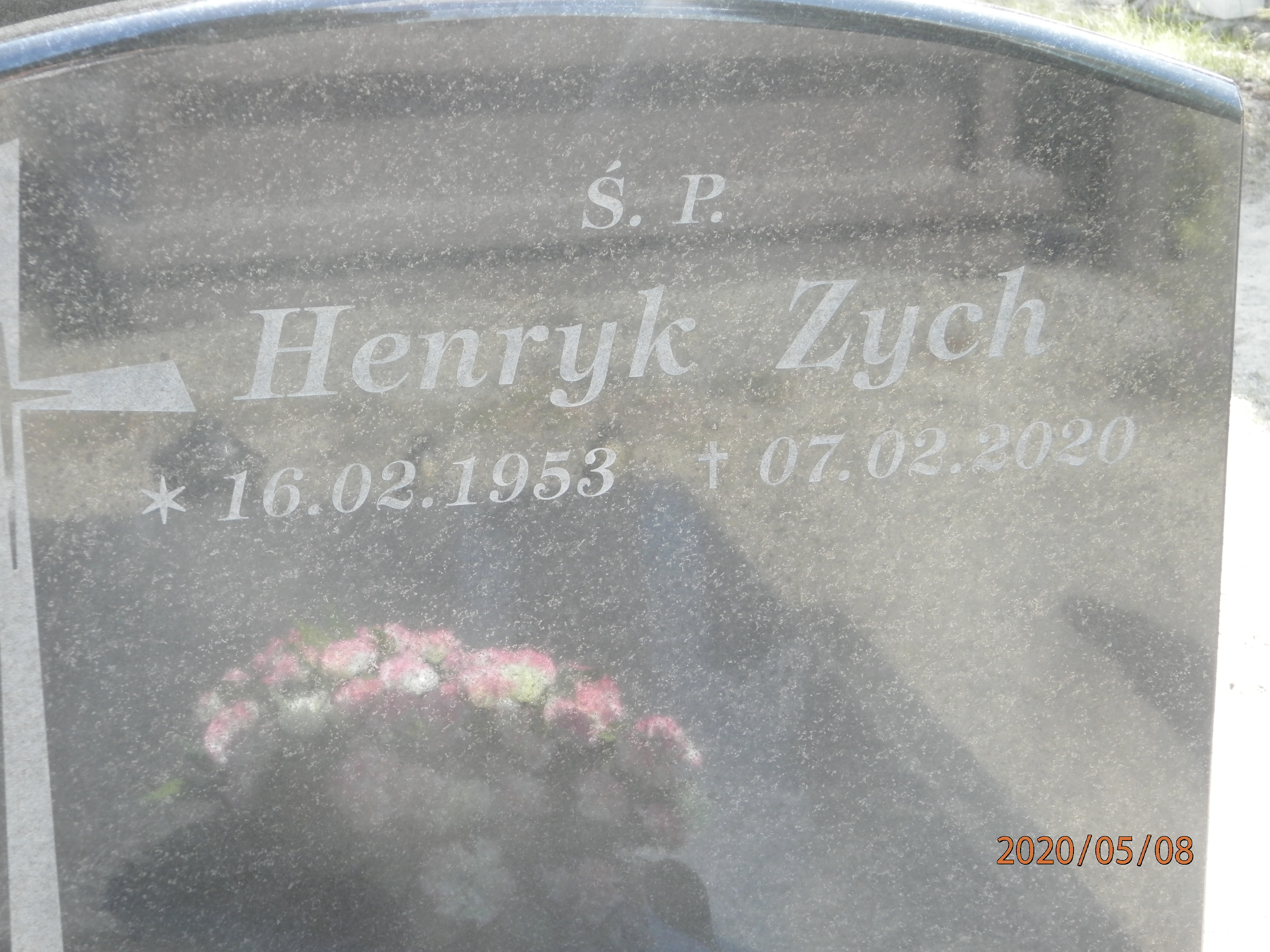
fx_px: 3008
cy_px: 476
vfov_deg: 18.0
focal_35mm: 82
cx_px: 635
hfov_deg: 23.8
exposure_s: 1/100
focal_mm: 14.6
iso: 200
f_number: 4.2
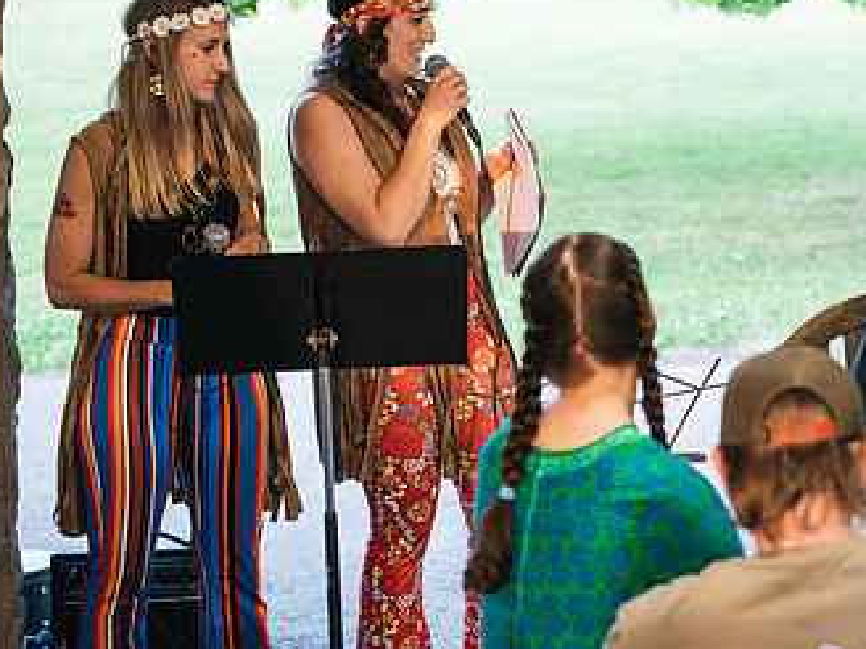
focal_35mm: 119
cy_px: 406
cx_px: 726
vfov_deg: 12.4
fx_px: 2977
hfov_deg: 16.4
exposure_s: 1/250
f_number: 3.2
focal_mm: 70
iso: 2500
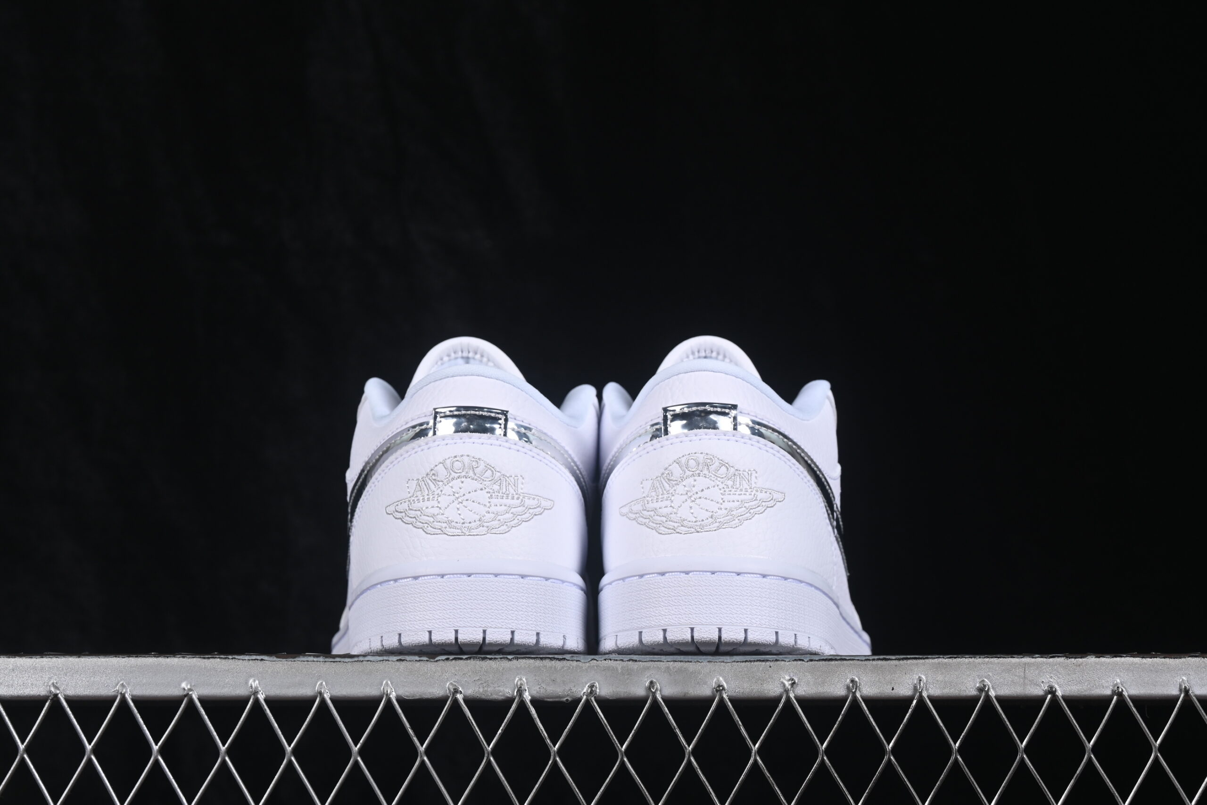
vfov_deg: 18.2
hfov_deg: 27.0
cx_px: 604
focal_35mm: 75
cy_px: 402
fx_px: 2515
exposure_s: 1/80
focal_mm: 50
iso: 160
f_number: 8
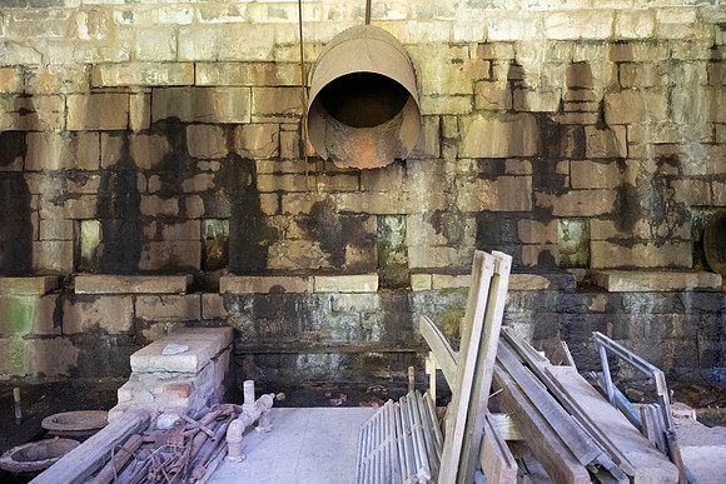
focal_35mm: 28
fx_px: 565
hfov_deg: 65.5
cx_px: 363
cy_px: 242
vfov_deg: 46.4
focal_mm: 28
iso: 6400
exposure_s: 1/50
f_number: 2.8
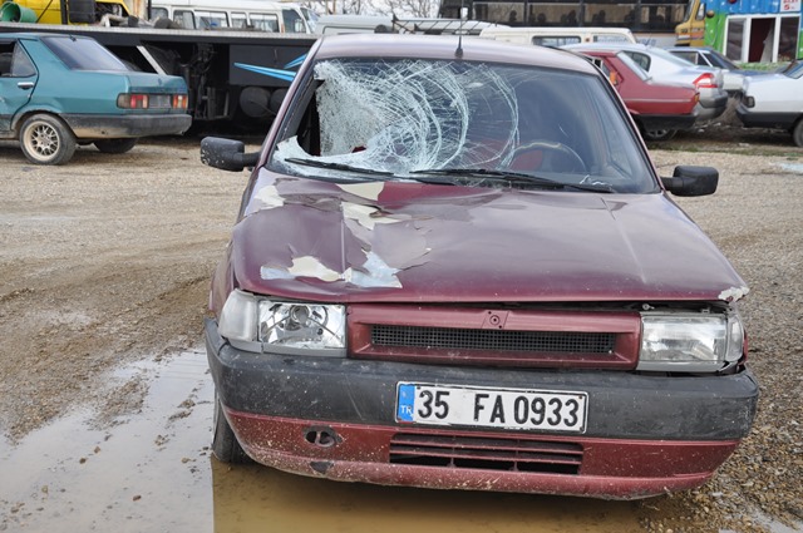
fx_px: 1270
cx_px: 402
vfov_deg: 23.7
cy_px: 266
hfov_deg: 35.1
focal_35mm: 57
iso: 320
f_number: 8
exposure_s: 1/200
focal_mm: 38
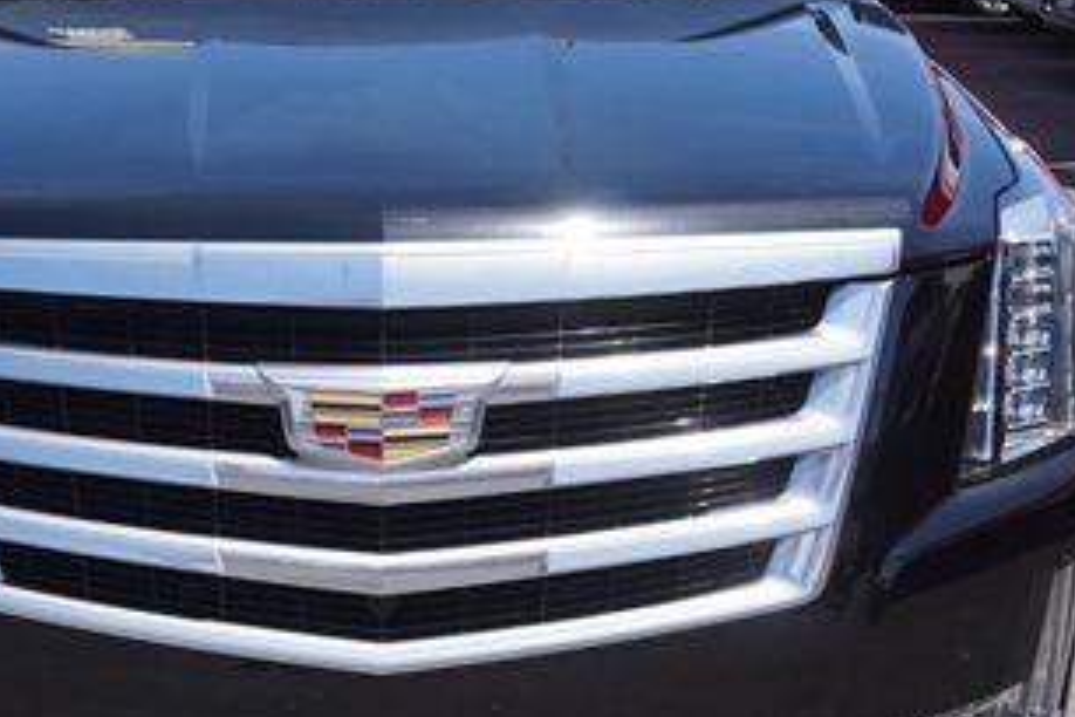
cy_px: 362
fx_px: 2060
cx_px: 295
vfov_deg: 19.7
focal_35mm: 69
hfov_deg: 28.9
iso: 100
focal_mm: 22
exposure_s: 1/250
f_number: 8
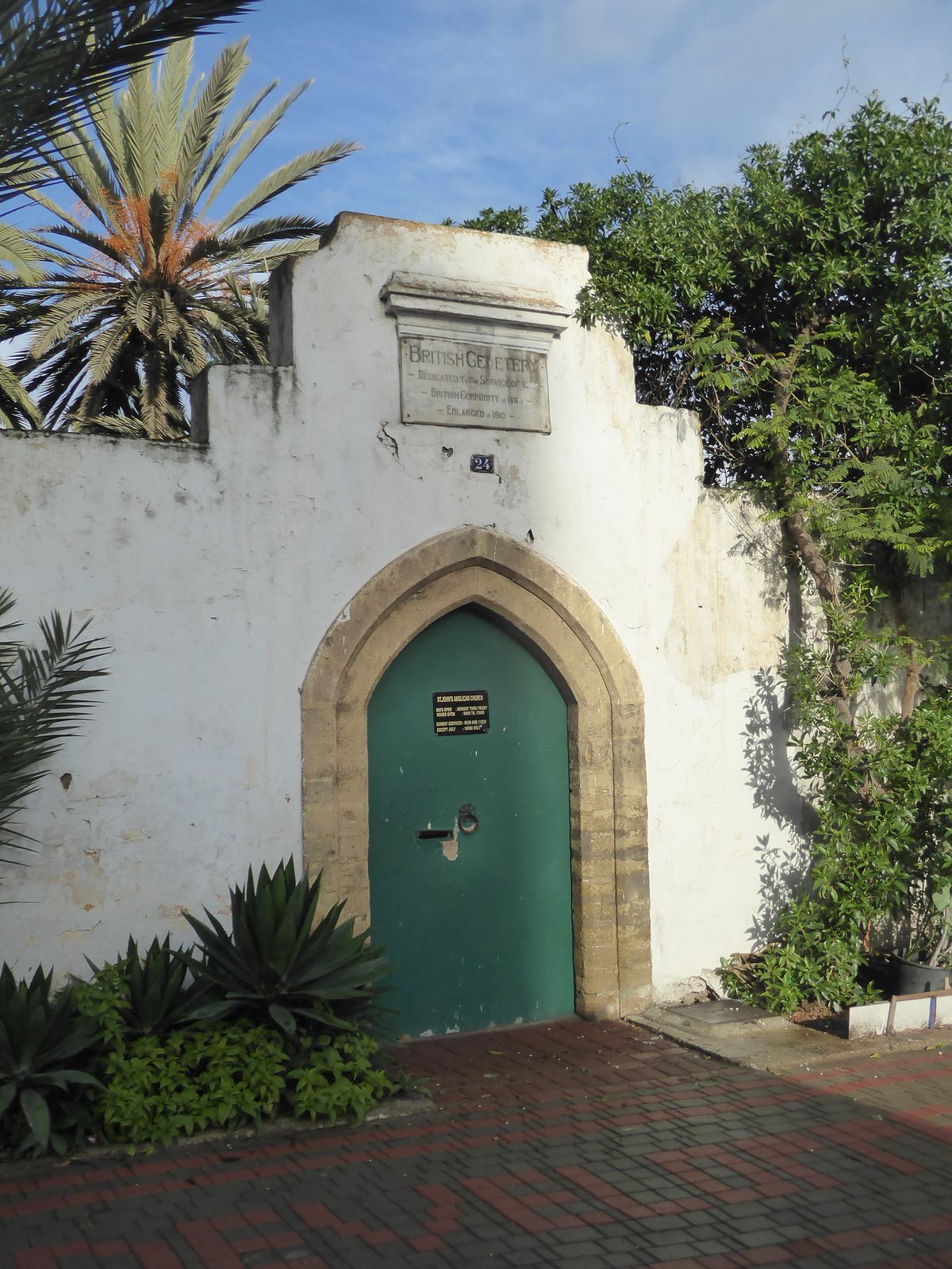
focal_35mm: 39
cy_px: 634
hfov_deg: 36.8
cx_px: 476
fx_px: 1430
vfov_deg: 47.9
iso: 160
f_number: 4
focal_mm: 6.7
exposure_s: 1/800
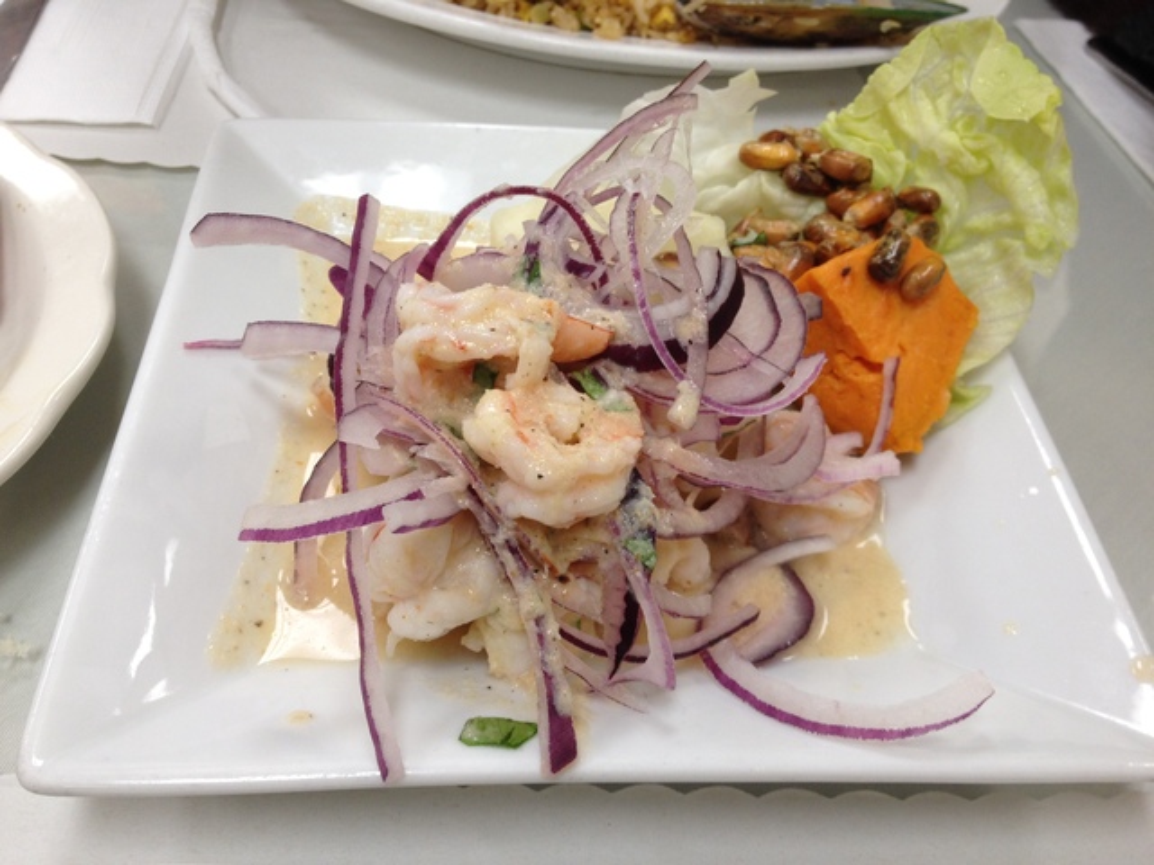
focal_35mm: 35
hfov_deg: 52.6
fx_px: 1167
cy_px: 432
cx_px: 577
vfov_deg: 40.7
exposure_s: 1/30
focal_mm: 4.28
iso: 64
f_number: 2.4
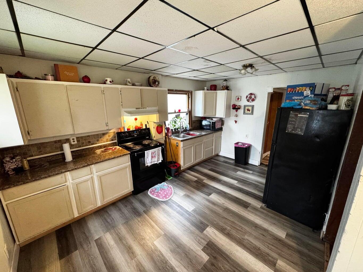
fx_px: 147
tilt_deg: -14.6
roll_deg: +0.4
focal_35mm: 14
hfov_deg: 102.1
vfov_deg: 85.7
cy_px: 136
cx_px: 182
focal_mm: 2.22
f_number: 2.2
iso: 640
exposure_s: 1/60
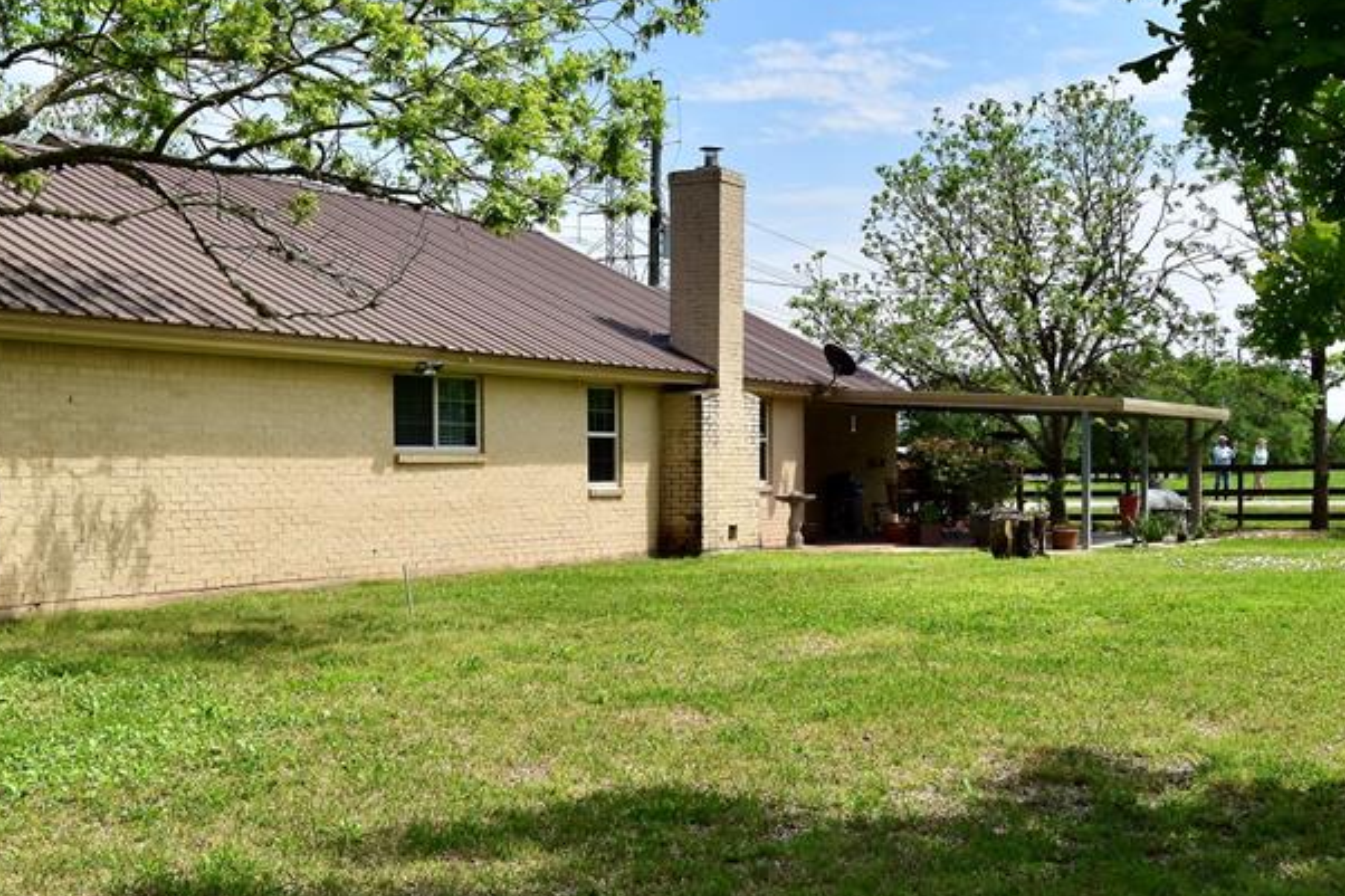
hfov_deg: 38.6
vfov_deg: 26.4
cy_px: 514
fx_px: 1905
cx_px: 505
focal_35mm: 51
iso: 400
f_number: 11
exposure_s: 1/400
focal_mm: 20
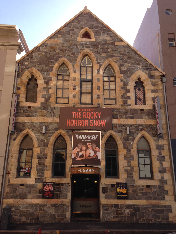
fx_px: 224
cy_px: 117
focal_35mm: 33
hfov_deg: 42.9
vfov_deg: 55.4
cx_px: 88
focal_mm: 4.12
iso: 50
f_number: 2.4
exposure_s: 1/797
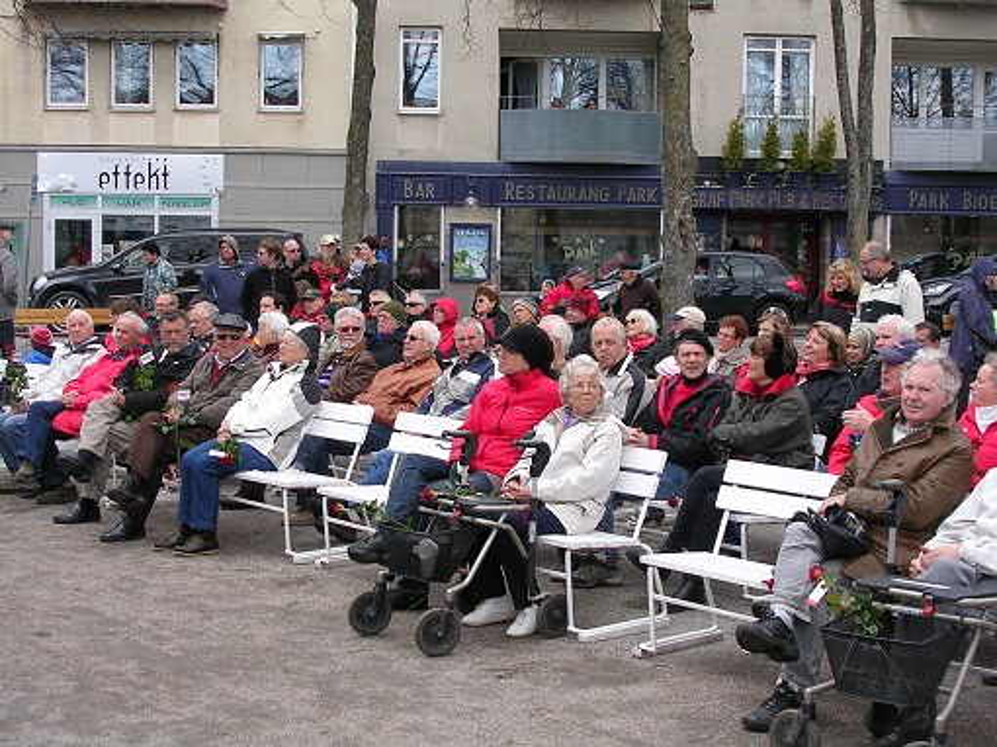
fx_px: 1727
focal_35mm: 60
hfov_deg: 32.2
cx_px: 498
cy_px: 374
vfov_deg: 24.4
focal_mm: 9.1
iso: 50
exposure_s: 1/245
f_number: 3.4
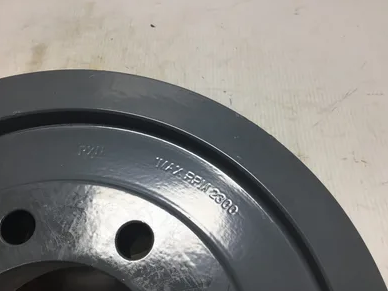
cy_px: 149
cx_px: 197
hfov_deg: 56.8
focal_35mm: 32
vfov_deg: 44.2
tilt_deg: -56.6
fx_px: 359
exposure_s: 1/179
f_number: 2.4
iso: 25
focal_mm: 3.3
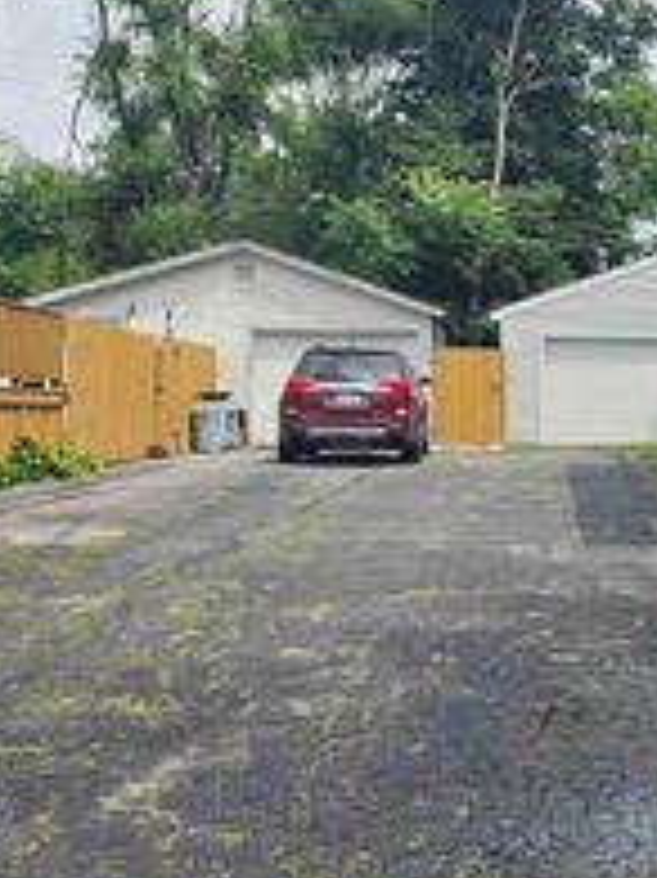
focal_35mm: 59
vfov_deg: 32.7
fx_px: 1495
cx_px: 1107
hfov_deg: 19.8
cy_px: 421
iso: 64
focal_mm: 6.5
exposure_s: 1/7058
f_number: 1.4
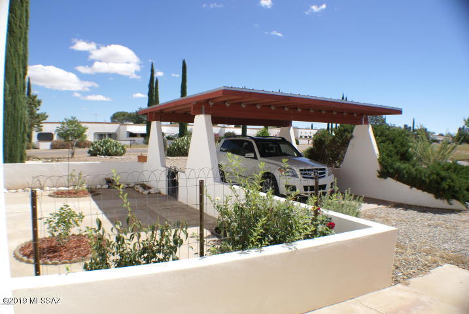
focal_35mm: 33
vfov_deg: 40.1
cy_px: 157
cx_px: 234
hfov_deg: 57.2
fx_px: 430
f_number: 5
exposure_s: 1/500
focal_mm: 22
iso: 100
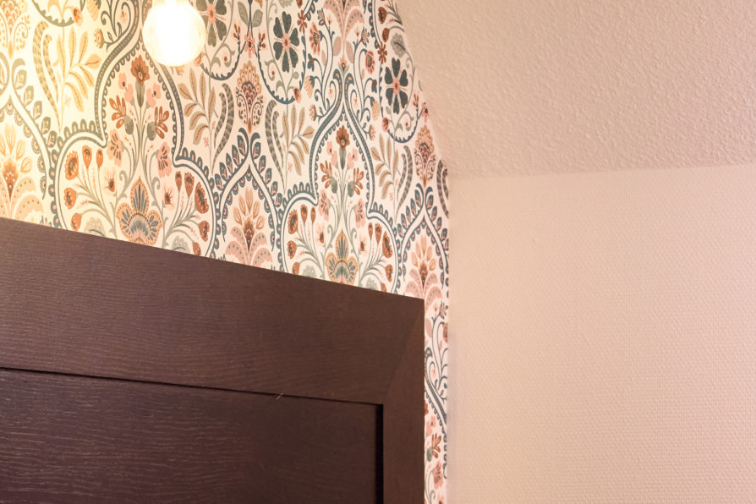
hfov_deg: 16.2
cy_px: 583
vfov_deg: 10.7
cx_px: 232
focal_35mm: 126
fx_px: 2646
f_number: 5.6
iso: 800
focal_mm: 44
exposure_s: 1/160
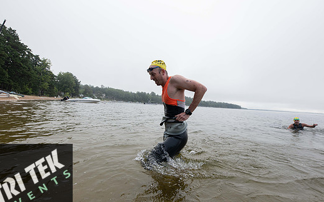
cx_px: 165
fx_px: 141
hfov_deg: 97.8
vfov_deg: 71.0
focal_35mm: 16
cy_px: 112
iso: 400
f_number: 4
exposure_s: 1/800
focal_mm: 14
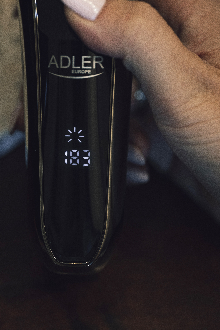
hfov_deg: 10.8
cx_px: 93
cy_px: 149
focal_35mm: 127
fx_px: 1164
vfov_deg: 16.1
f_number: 2.8
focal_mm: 105
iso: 1250
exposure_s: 1/160
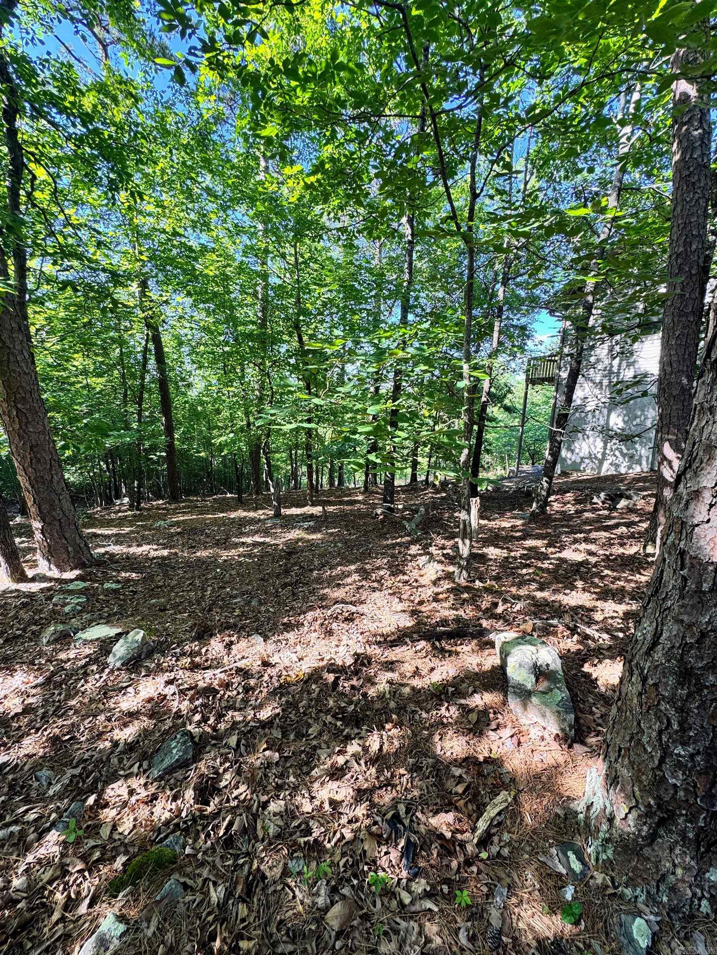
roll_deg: -1.0
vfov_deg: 102.1
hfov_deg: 85.7
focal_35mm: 14
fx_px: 387
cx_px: 358
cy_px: 478
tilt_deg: -11.5
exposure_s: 1/99
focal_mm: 2.22
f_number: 2.2
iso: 50
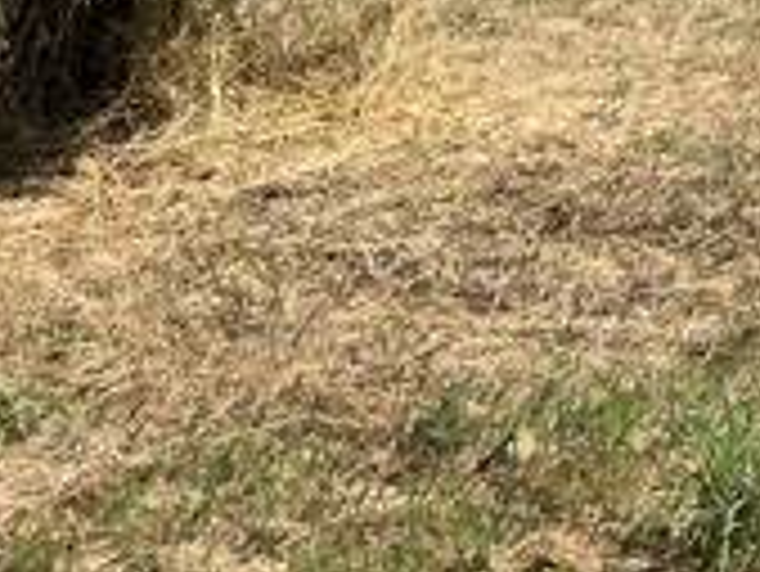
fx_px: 2702
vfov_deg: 10.5
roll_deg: +0.0
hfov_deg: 13.4
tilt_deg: +3.4
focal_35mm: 123
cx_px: 1596
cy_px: -770
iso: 50
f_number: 1.6
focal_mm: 5.1
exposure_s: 1/4016
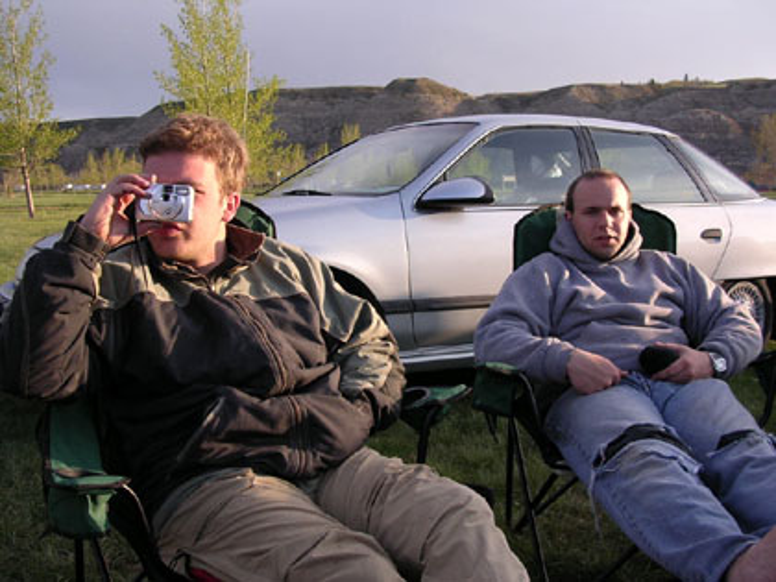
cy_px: 291
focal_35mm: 38
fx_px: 852
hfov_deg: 49.0
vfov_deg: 37.7
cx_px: 388
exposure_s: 1/303
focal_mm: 5.8
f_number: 2.8
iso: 100
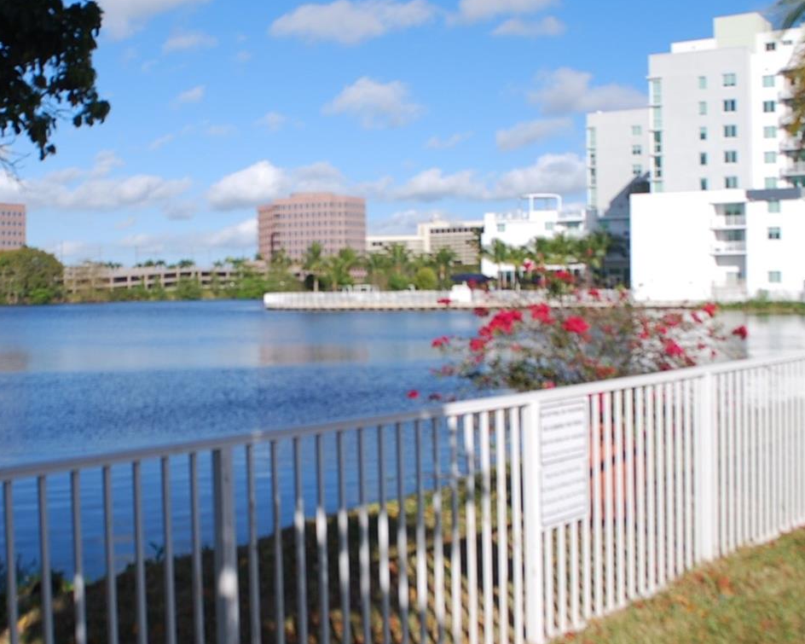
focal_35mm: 43
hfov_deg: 42.6
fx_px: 1024
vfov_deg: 34.8
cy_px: 259
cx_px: 305
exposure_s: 1/320
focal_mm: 18
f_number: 9
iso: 100
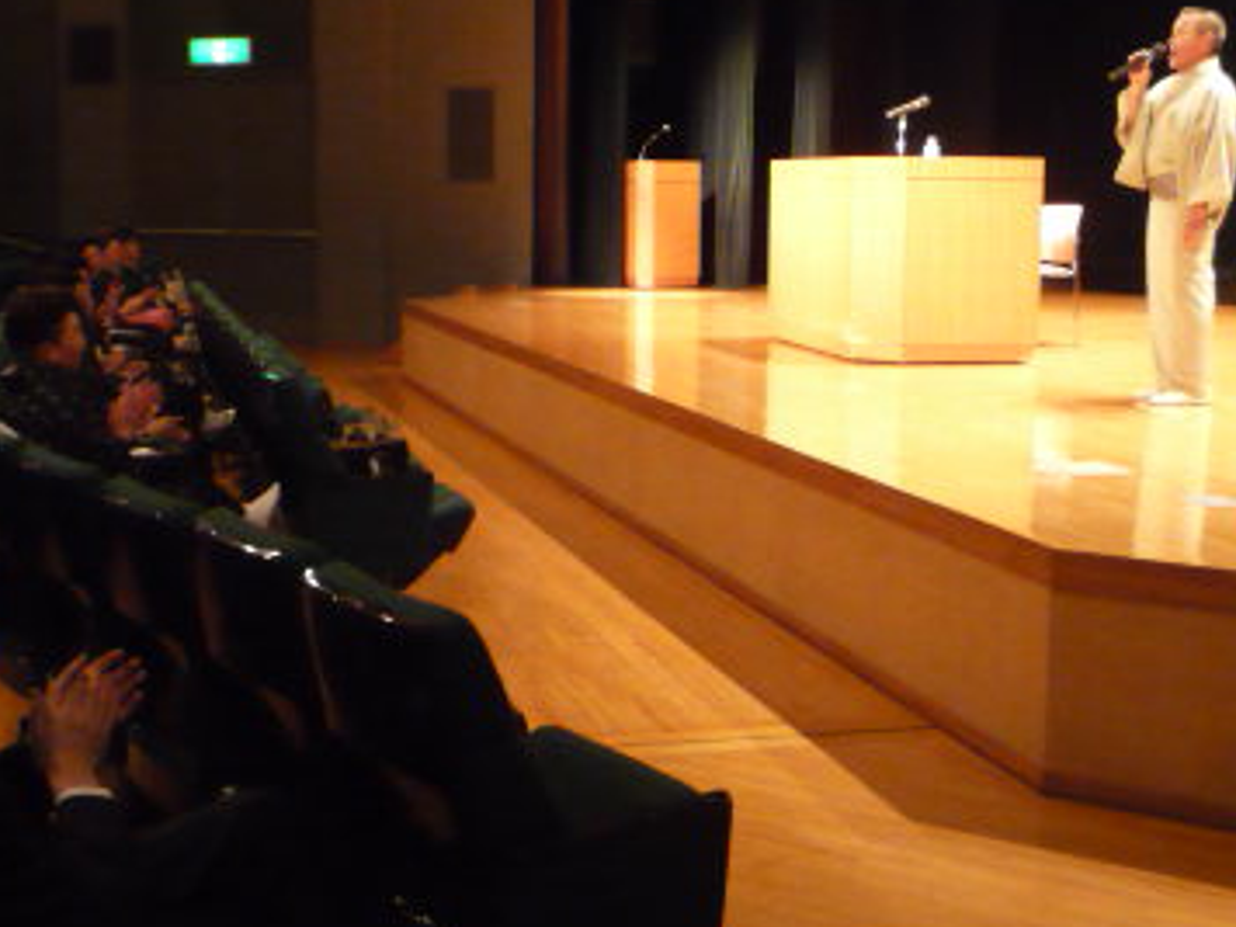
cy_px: 424
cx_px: 573
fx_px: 1928
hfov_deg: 35.5
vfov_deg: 27.0
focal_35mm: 54
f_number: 3.3
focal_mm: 5.2
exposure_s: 1/25
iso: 800
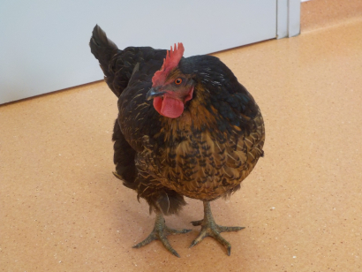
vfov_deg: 25.3
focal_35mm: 58
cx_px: 181
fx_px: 607
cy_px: 136
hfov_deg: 33.2
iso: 250
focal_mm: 7.9
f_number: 4.7
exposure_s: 1/30
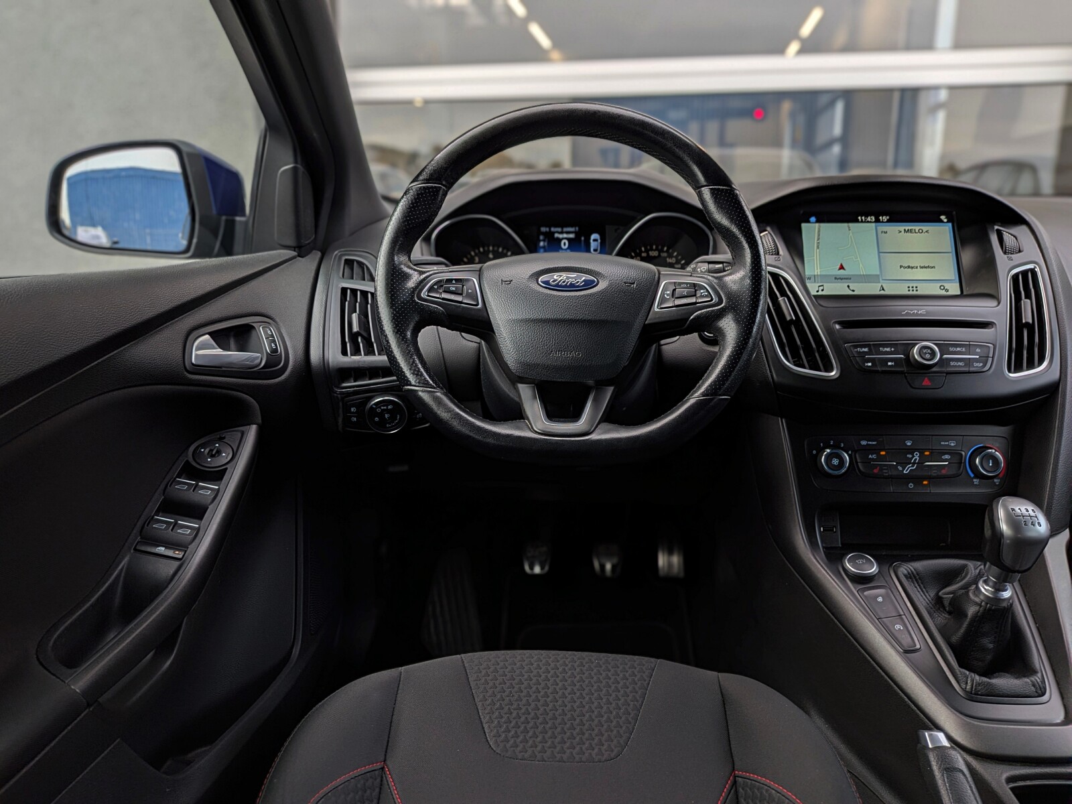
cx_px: 536
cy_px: 402
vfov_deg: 56.8
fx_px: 743
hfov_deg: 71.6
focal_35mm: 24
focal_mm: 4.53
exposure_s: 1/246
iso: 31
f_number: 1.7
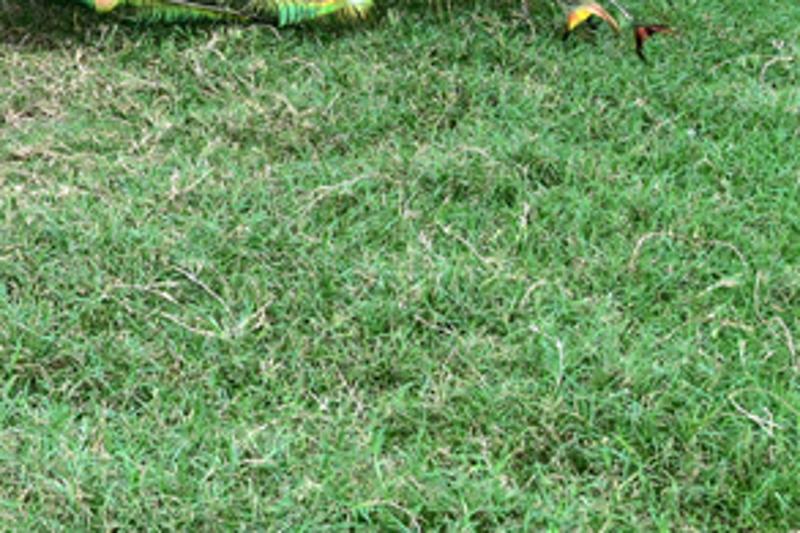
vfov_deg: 7.9
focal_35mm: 168
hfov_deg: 11.9
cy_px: -467
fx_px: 3731
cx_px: -270
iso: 800
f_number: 7.1
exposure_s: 1/60
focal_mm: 41
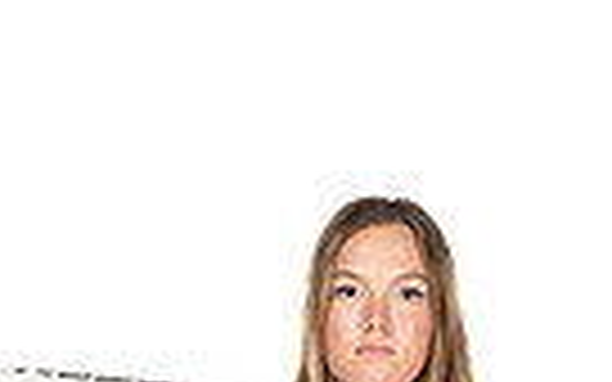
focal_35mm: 169
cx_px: 306
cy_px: 966
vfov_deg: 7.2
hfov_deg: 12.4
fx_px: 2819
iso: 400
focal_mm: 50
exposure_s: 1/250
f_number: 6.3
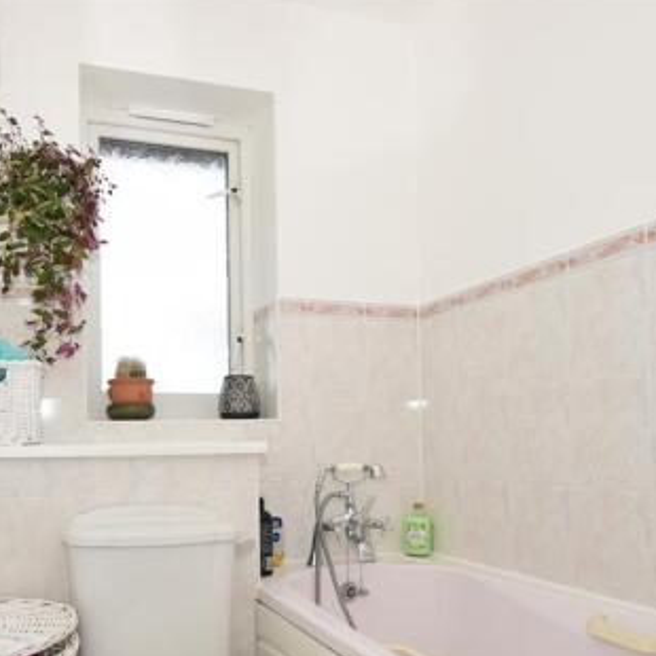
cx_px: 214
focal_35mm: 27
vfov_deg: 57.4
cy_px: 452
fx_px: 579
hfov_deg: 57.6
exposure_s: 1/200
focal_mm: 10
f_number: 8
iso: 400
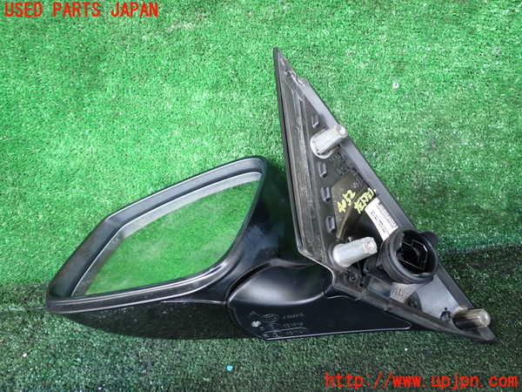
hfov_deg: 60.0
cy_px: 196
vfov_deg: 46.8
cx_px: 261
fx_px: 452
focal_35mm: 30
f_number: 2.3
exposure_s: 1/50
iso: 200
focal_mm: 5.4
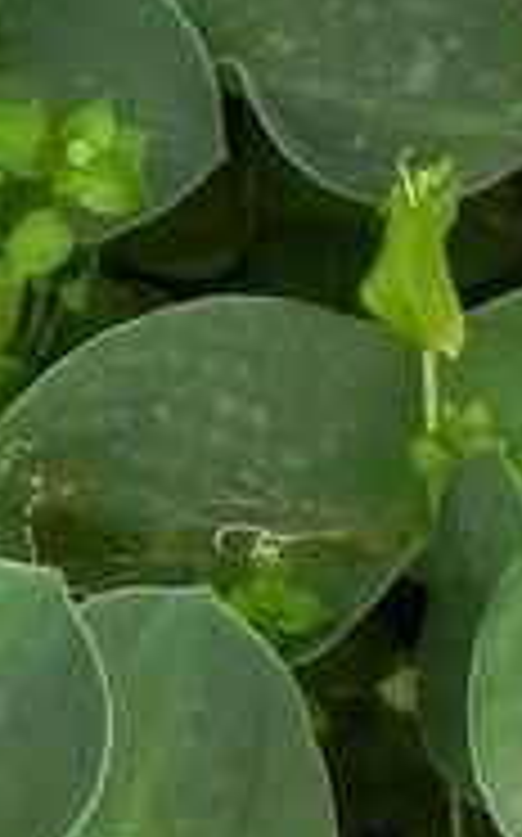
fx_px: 10920
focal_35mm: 479
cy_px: 747
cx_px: -94
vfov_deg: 4.4
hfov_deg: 2.7
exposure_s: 1/160
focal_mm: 18.8
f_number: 4.5
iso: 160
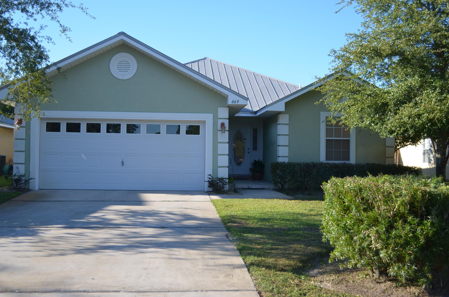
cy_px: 148
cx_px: 224
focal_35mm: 39
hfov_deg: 49.6
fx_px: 485
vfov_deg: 34.1
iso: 200
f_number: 4.2
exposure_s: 1/640
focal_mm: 26
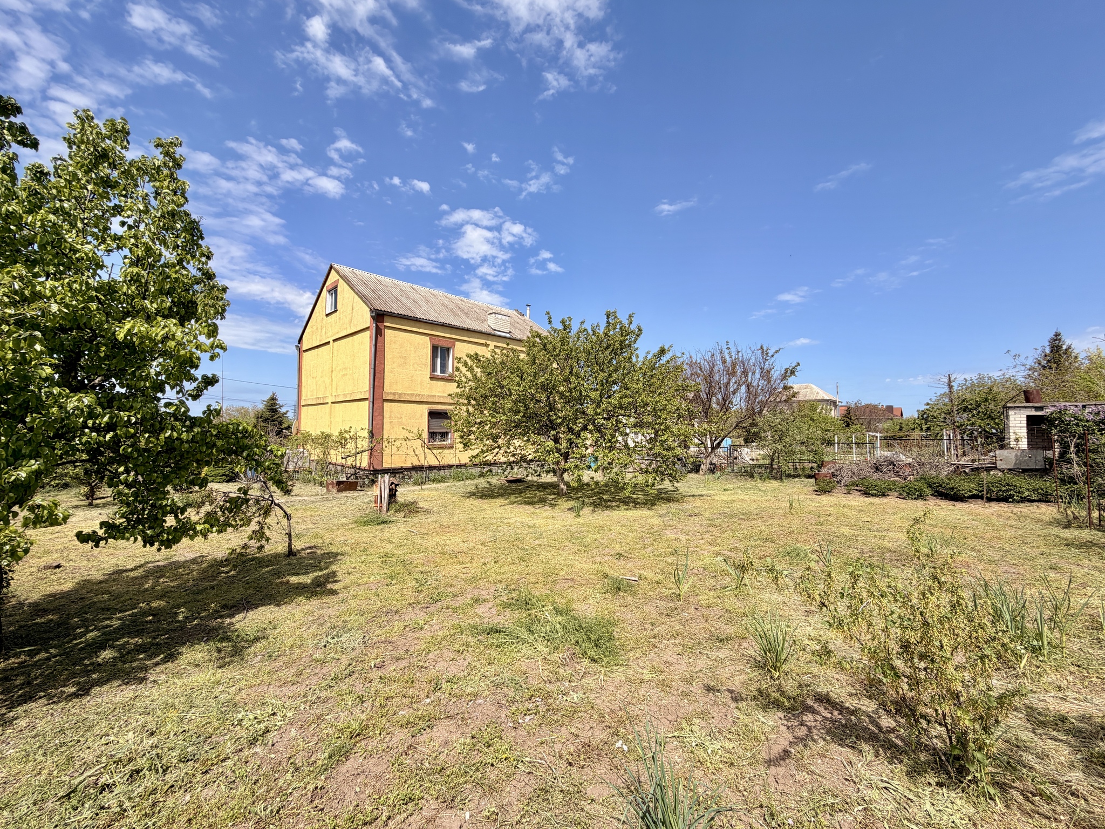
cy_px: 414
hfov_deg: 102.1
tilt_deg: +2.7
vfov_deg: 85.7
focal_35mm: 14
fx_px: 447
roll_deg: -0.4
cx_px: 552
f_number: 2.2
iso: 20
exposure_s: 1/901
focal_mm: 2.22
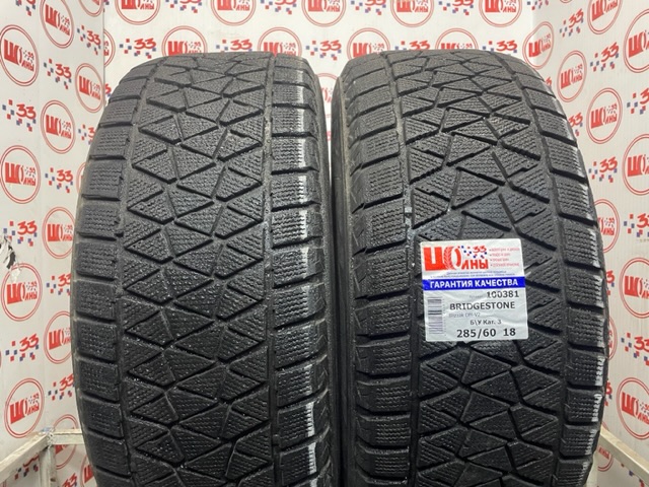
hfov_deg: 67.3
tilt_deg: -3.2
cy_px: 244
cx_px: 324
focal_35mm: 26
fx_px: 487
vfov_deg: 53.1
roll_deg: +1.0
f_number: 1.6
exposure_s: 1/50
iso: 200
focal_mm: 4.2
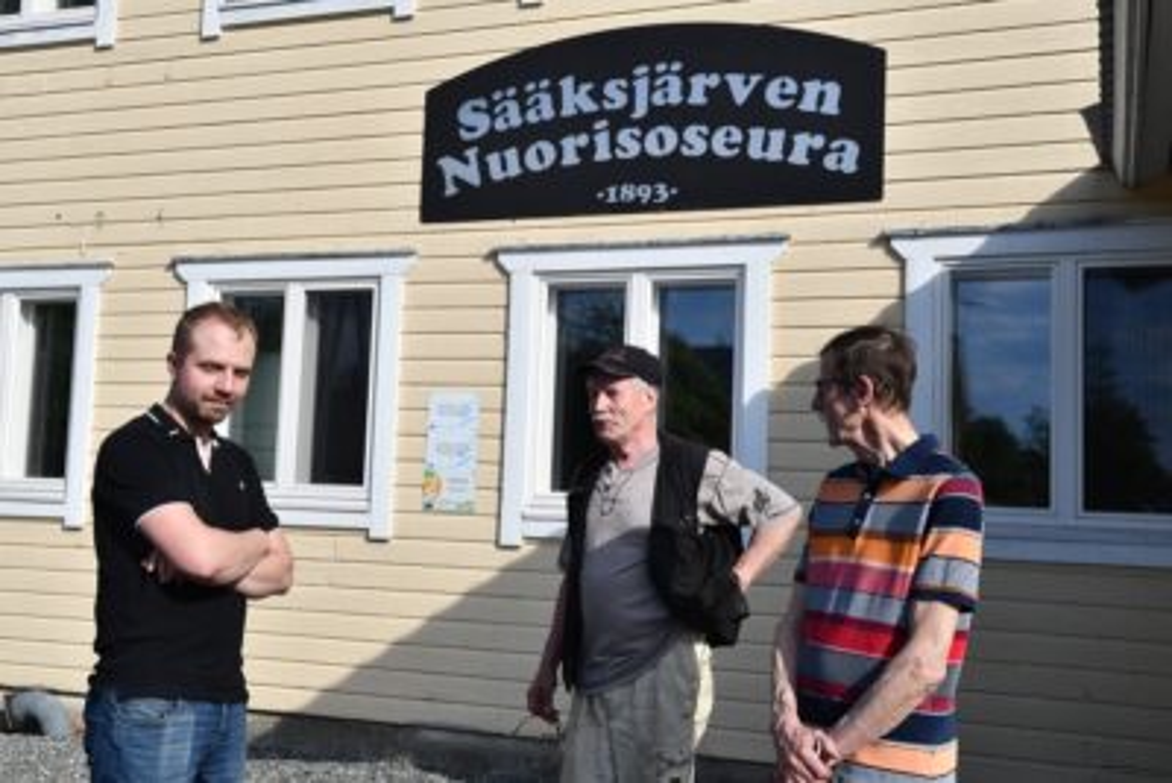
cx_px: 586
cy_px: 392
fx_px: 1368
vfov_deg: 31.9
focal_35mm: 42
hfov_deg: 46.4
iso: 640
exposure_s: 1/800
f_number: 14
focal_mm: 28
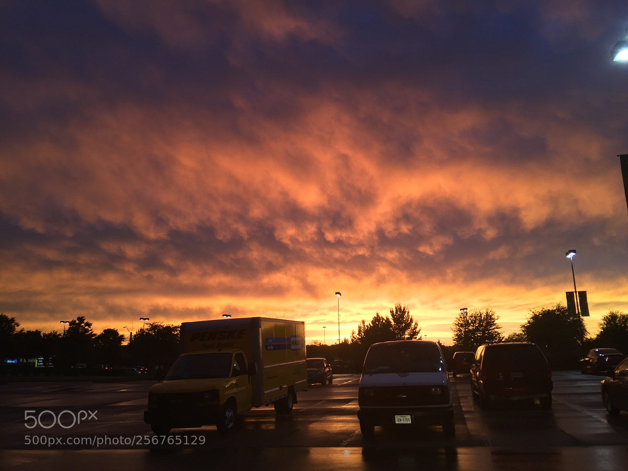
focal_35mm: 29
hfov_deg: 61.7
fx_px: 526
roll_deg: +0.4
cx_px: 314
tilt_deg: +15.0
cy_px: 236
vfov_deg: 48.2
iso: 40
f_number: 2.2
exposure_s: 1/60
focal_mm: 4.15
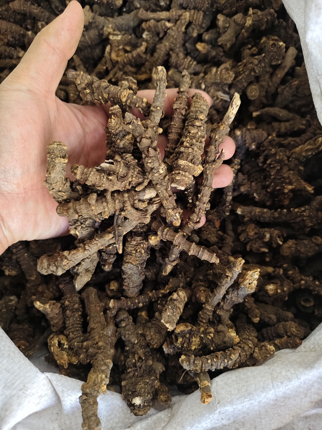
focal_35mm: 23
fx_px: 285
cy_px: 215
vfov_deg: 73.9
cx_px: 161
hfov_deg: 58.9
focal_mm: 5.56
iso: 1814
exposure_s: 1/510
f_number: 1.88
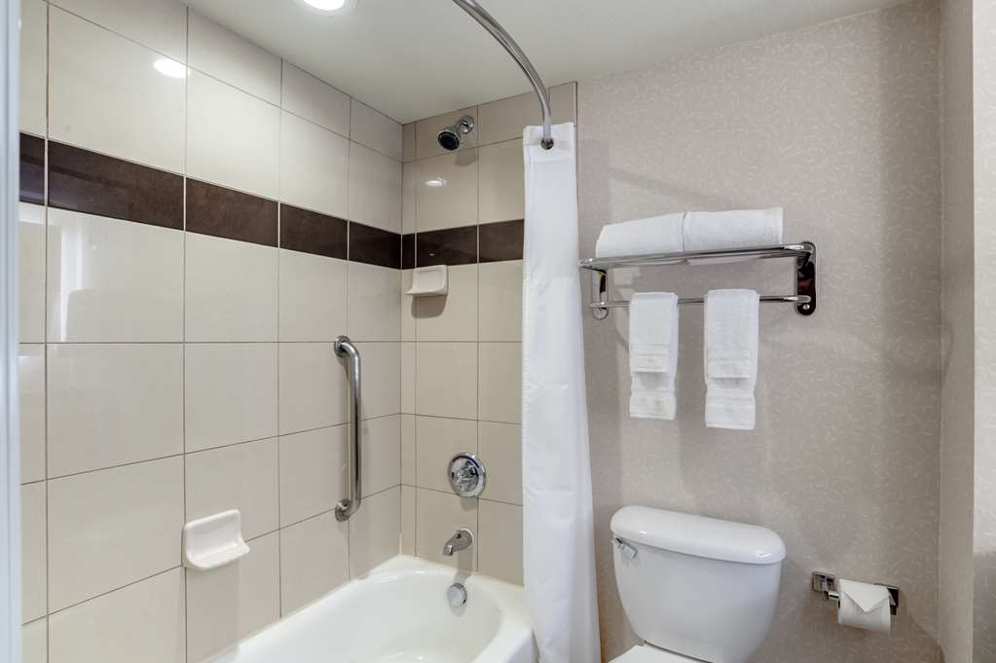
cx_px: 498
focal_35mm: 18
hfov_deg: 90.0
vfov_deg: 67.3
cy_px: 332
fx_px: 498
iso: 400
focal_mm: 18
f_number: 10
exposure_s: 1/6
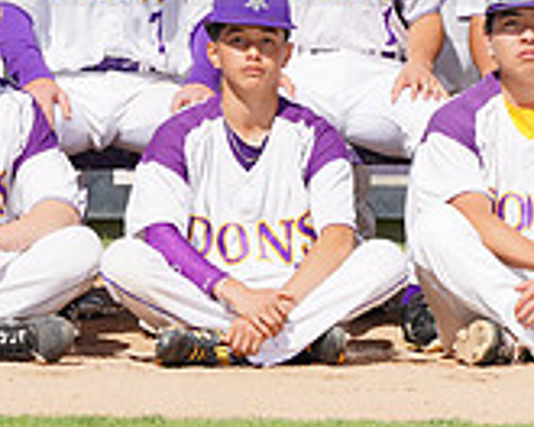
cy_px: -91
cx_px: 252
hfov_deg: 2.6
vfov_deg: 2.1
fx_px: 11806
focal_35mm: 747
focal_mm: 226
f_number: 11
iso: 100
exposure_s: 1/250
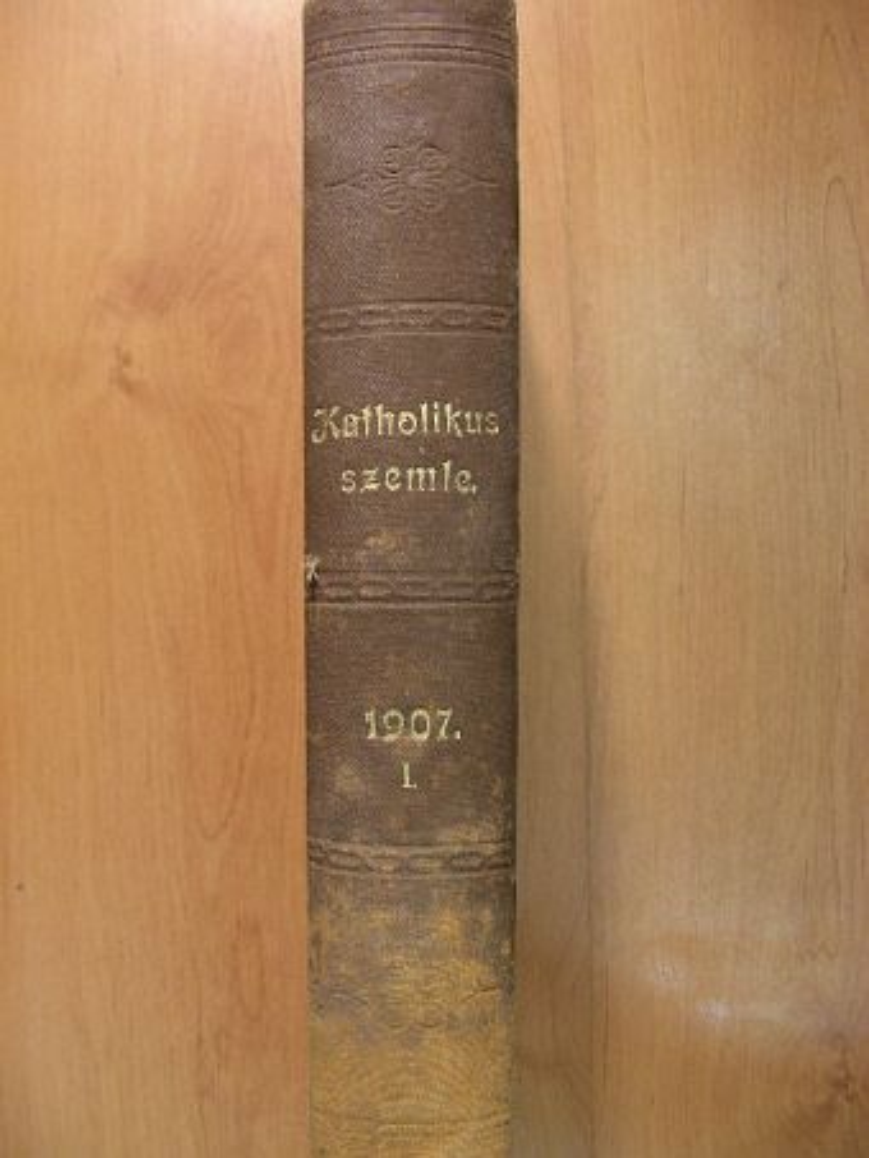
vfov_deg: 49.0
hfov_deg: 37.7
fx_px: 1271
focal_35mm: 38
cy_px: 579
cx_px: 434
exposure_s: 1/23.5
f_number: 3.5
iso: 100
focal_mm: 6.3
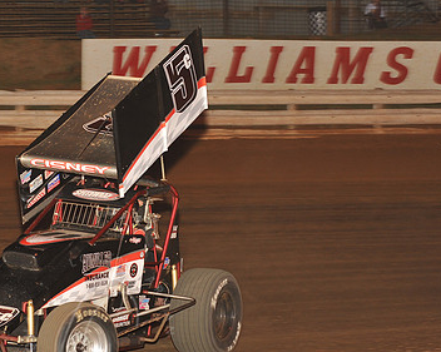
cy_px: 213
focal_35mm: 133
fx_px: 1734
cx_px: 98
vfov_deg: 11.6
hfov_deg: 14.4
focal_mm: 86
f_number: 6.3
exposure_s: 1/320
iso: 1000
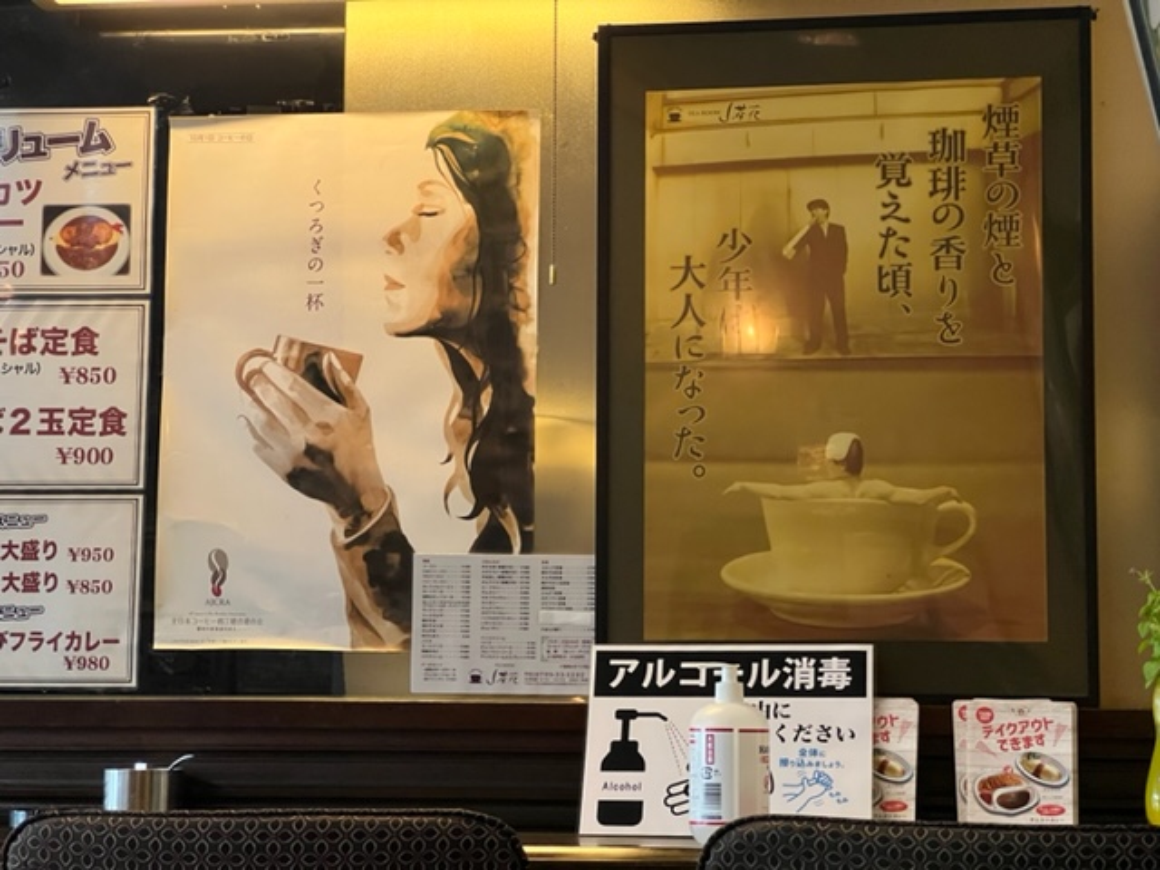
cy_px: 435
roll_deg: -0.4
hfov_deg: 25.3
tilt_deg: +5.6
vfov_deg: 19.1
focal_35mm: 77
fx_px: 2580
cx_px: 580
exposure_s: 1/60
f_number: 2.8
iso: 640
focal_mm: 9
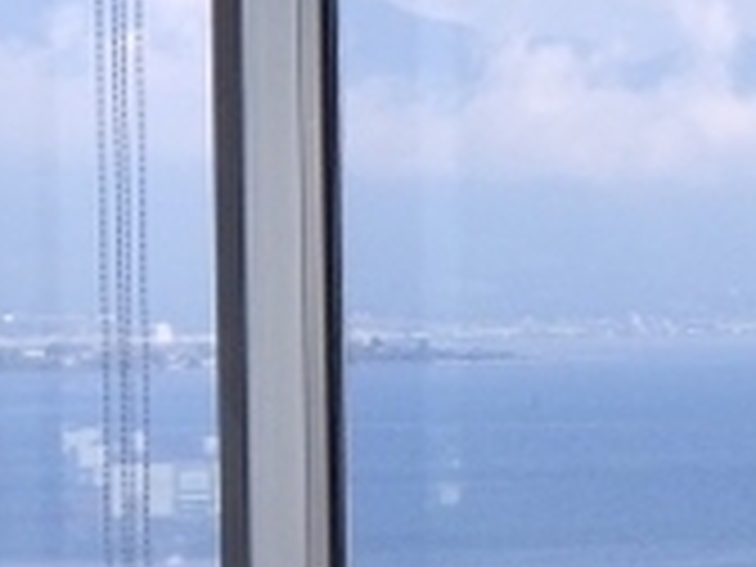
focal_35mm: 171
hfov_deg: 11.6
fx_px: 3735
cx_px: 405
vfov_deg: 8.7
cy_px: 432
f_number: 4.2
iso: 125
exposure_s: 1/400
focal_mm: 5
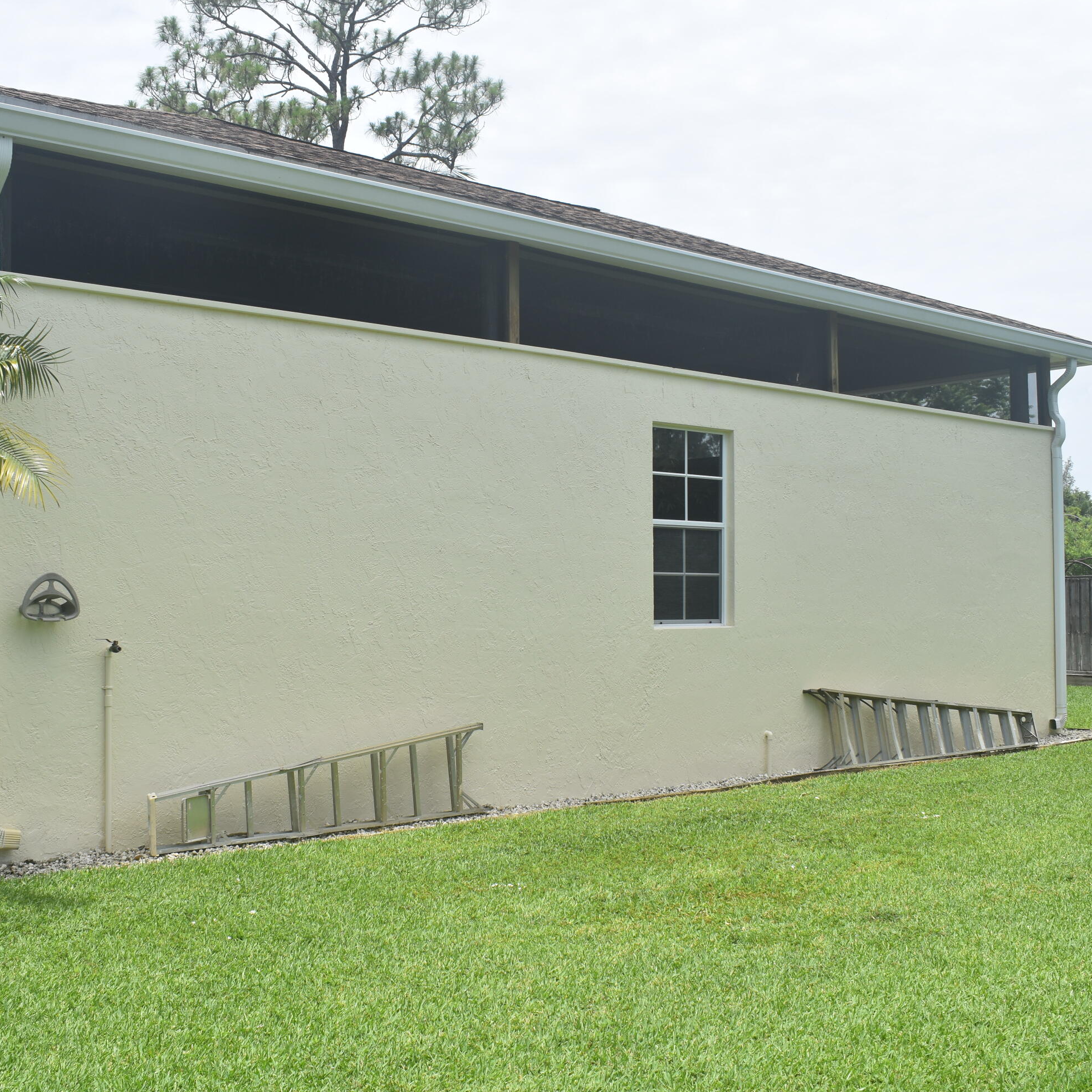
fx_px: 1392
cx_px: 504
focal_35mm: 39
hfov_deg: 42.8
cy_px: 536
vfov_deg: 42.8
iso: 100
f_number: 9
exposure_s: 1/320
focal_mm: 20
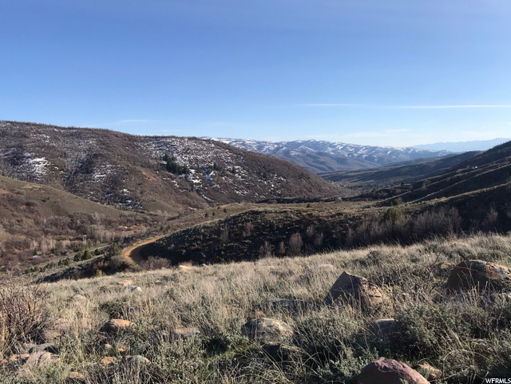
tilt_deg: -2.7
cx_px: 256
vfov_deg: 49.7
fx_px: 413
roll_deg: +0.6
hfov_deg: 63.4
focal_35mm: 28
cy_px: 192
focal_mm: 3.99
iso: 20
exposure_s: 1/2083
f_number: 1.8
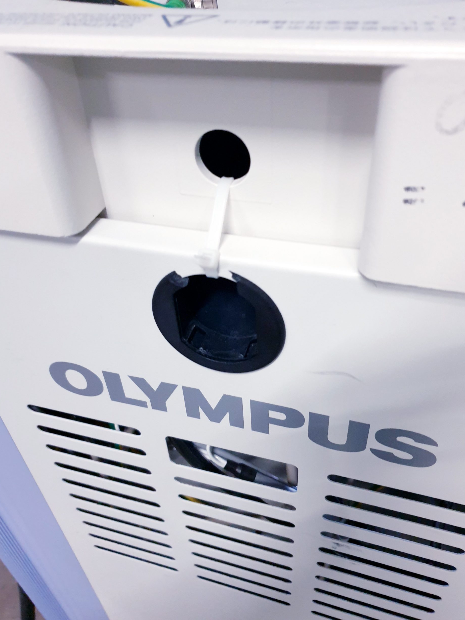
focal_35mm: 27
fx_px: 484
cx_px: 230
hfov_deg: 51.4
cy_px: 306
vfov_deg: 65.3
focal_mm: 4.3
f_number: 1.5
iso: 250
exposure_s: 1/25
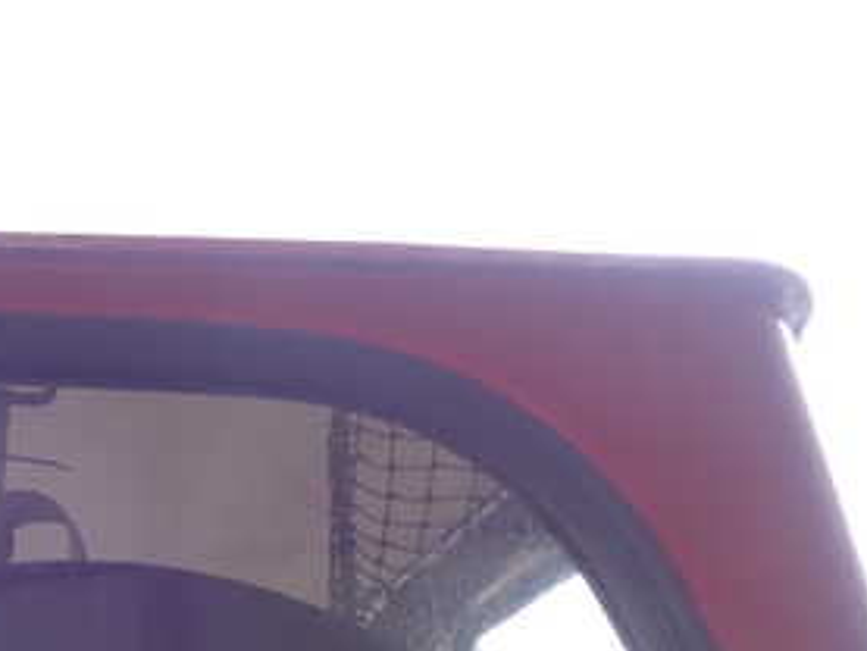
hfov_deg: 28.0
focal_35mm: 65
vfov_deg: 22.0
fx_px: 1629
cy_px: 607
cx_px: -6
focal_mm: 5.4
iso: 100
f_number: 3.2
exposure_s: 1/60
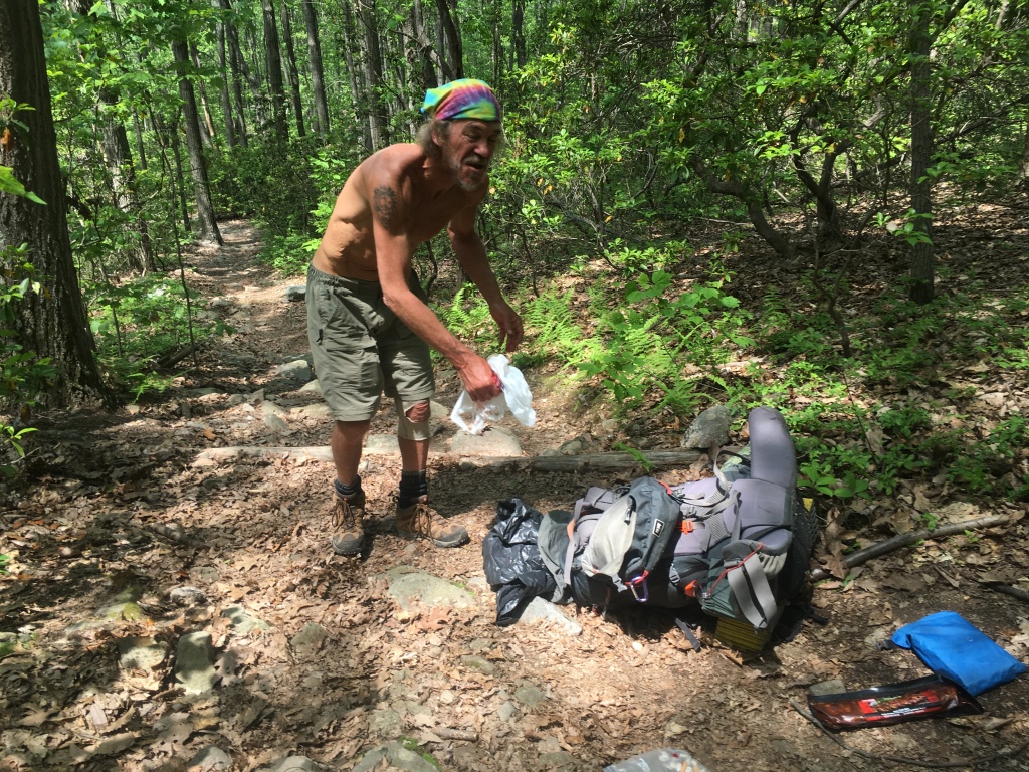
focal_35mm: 29
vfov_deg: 48.2
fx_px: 862
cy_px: 386
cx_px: 514
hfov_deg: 61.7
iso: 25
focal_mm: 4.15
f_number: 2.2
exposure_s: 1/236
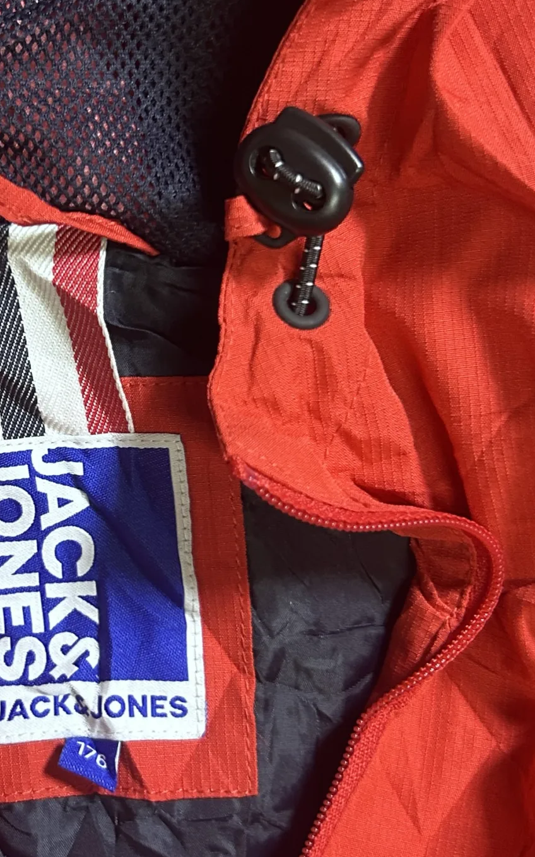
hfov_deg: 24.3
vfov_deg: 38.9
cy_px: 409
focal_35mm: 52
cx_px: 71
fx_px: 1213
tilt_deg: -56.8
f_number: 1.5
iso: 500
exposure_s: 1/50
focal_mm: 5.7
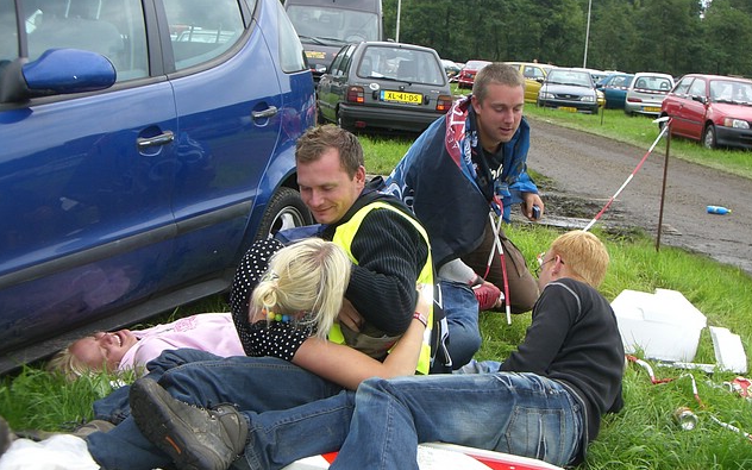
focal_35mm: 59
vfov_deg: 22.0
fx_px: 1209
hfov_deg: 34.5
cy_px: 243
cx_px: 377
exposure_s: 1/320
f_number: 3.3
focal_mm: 9
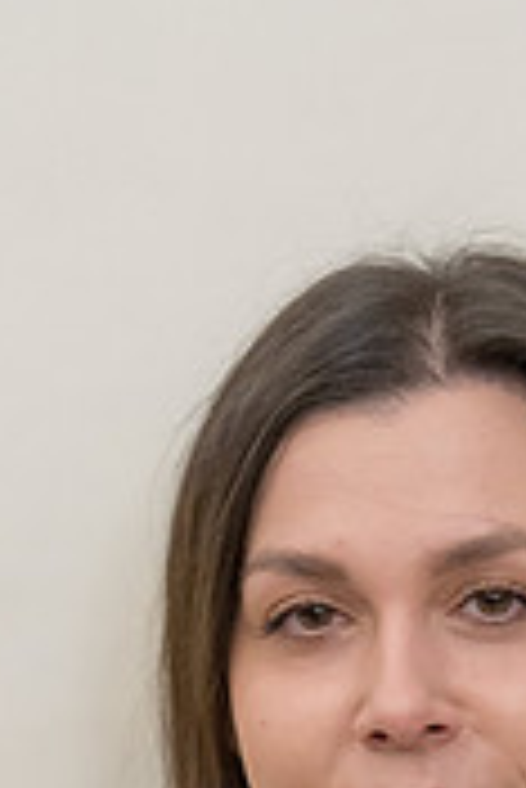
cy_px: 977
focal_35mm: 462
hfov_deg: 3.0
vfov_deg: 4.4
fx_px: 10105
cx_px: 436
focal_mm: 180
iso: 5000
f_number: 4
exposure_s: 1/80
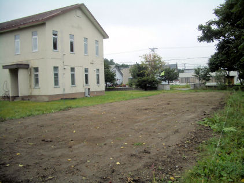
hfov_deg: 52.6
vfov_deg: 40.7
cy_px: 92
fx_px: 247
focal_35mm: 35
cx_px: 122
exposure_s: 1/400
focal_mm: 5.8
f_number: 2.6
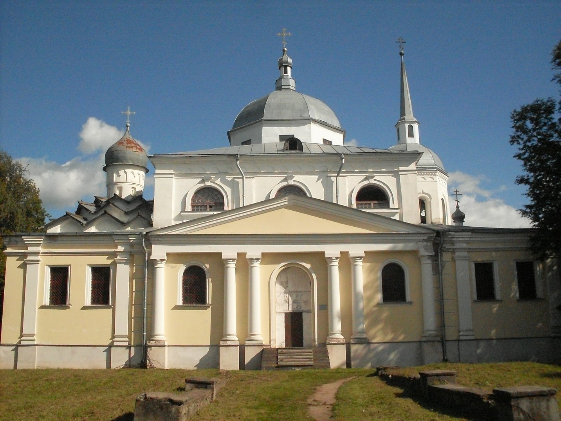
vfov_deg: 37.7
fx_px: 616
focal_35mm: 38
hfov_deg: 49.0
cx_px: 280
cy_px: 210
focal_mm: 6.3
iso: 400
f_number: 8.4
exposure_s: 1/1500
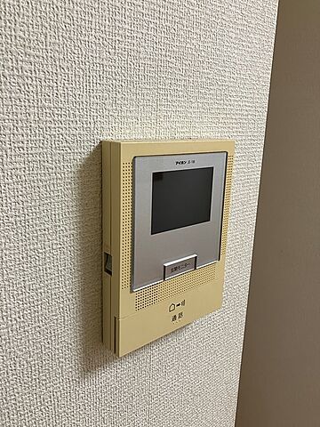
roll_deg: -0.8
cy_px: 214
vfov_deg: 63.4
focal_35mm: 28
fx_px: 345
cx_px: 160
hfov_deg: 49.7
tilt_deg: -13.9
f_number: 1.8
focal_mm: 3.99
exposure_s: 1/50
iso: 100
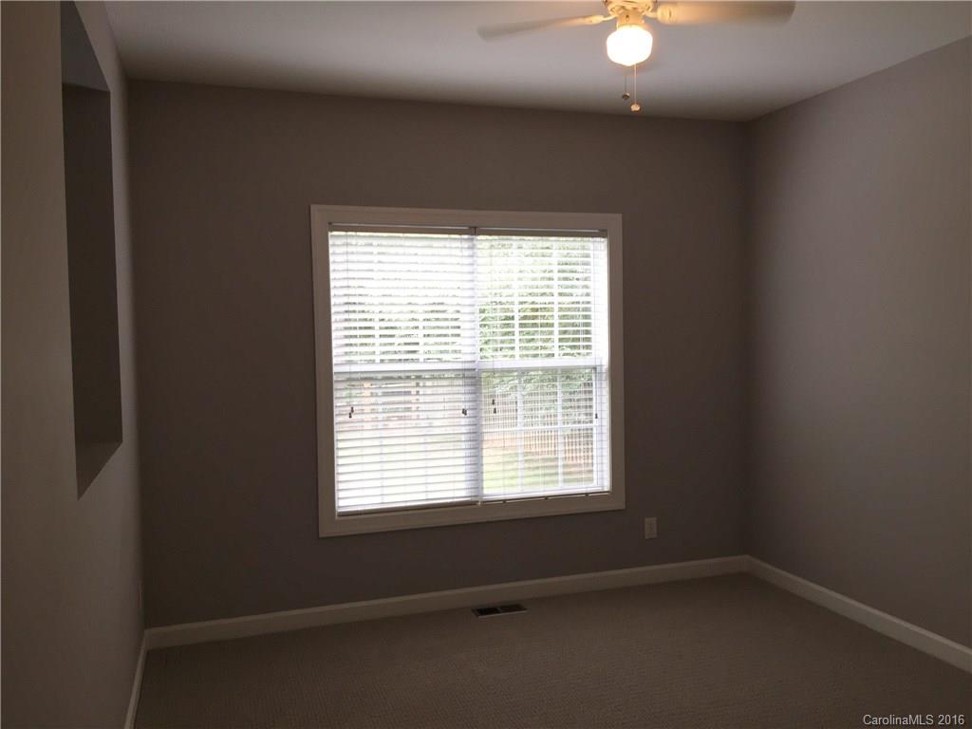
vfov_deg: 48.2
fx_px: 814
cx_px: 486
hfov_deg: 61.7
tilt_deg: -2.4
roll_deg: +0.1
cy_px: 364
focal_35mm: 29
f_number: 2.2
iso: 32
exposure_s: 1/40
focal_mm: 4.15
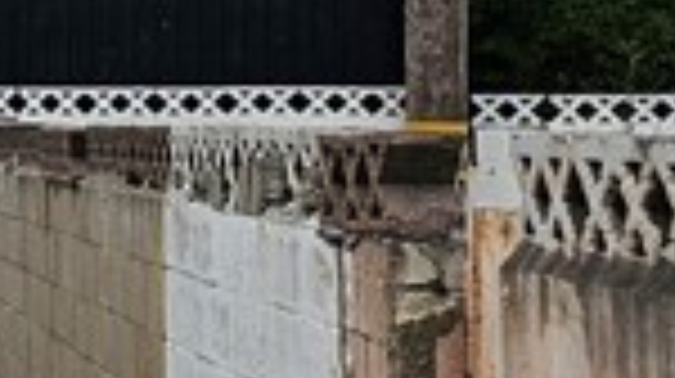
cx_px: -1053
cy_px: 72
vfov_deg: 7.1
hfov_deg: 10.5
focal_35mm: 171
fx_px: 3057
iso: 12
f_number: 1.7
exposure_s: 1/1775
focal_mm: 6.3
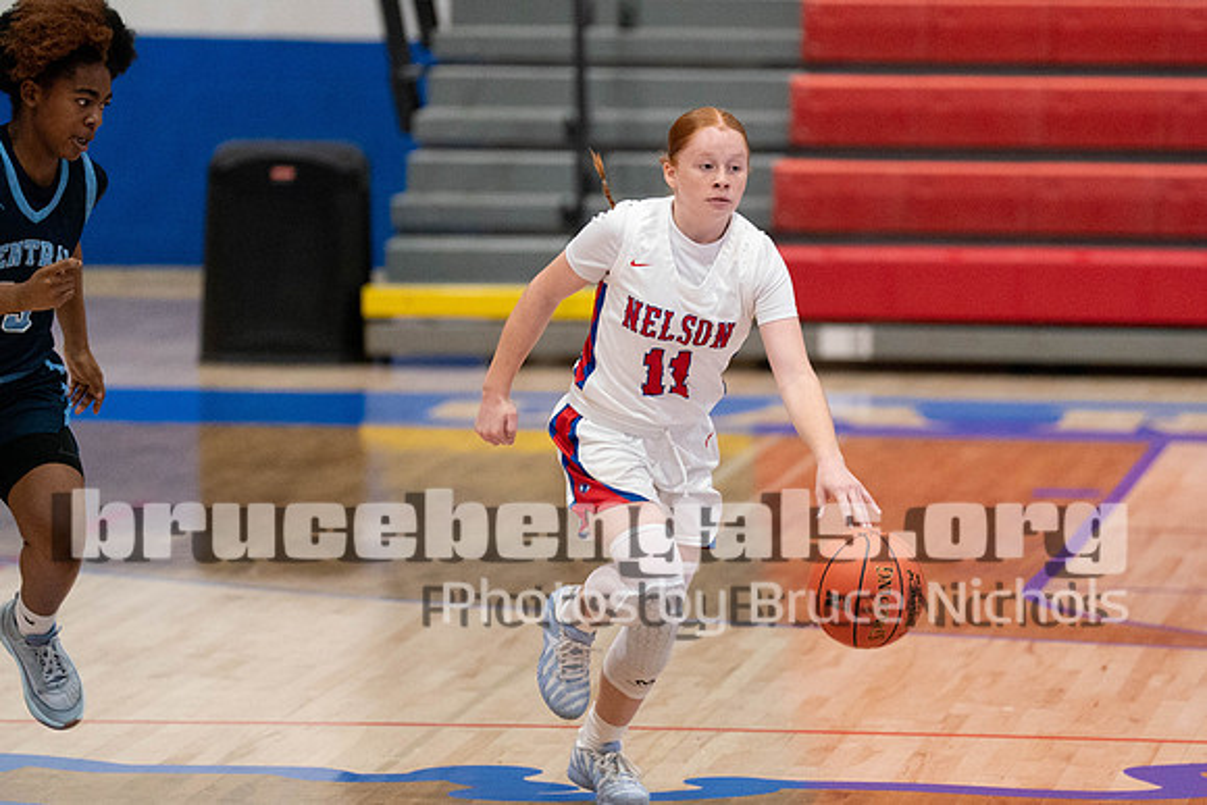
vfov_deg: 4.8
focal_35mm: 287
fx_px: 9608
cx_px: 798
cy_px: 333
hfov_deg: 7.2
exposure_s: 1/1000
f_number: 2.8
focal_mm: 200
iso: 4000
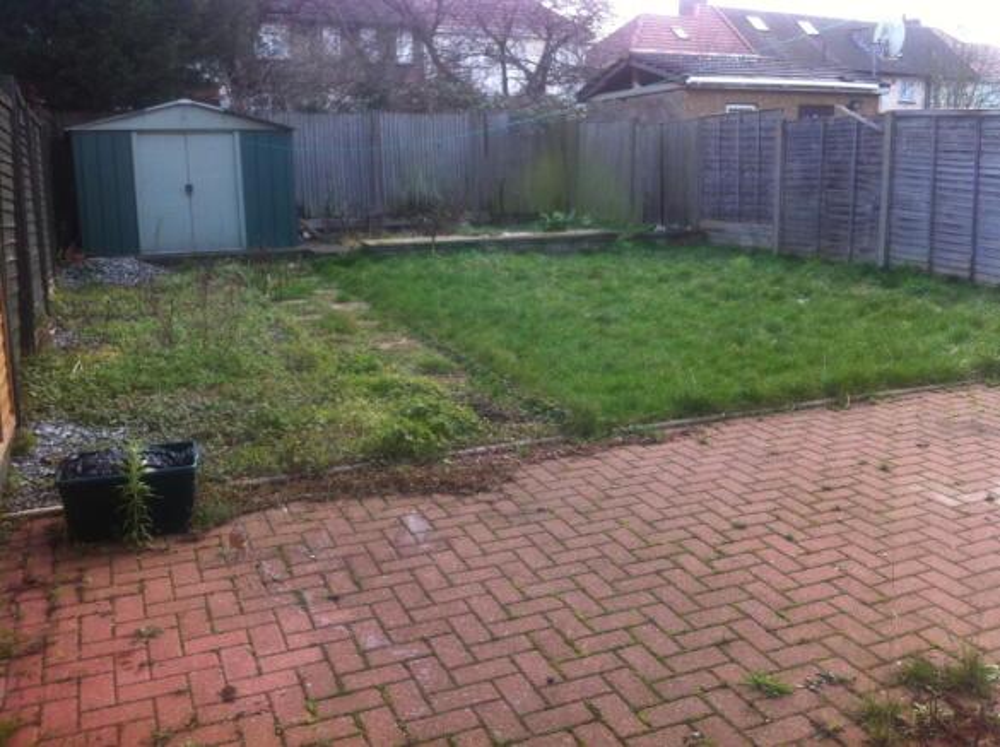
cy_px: 374
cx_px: 500
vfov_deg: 40.6
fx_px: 1010
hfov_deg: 52.7
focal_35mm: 35
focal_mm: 3.85
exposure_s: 1/100
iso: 80
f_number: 2.8
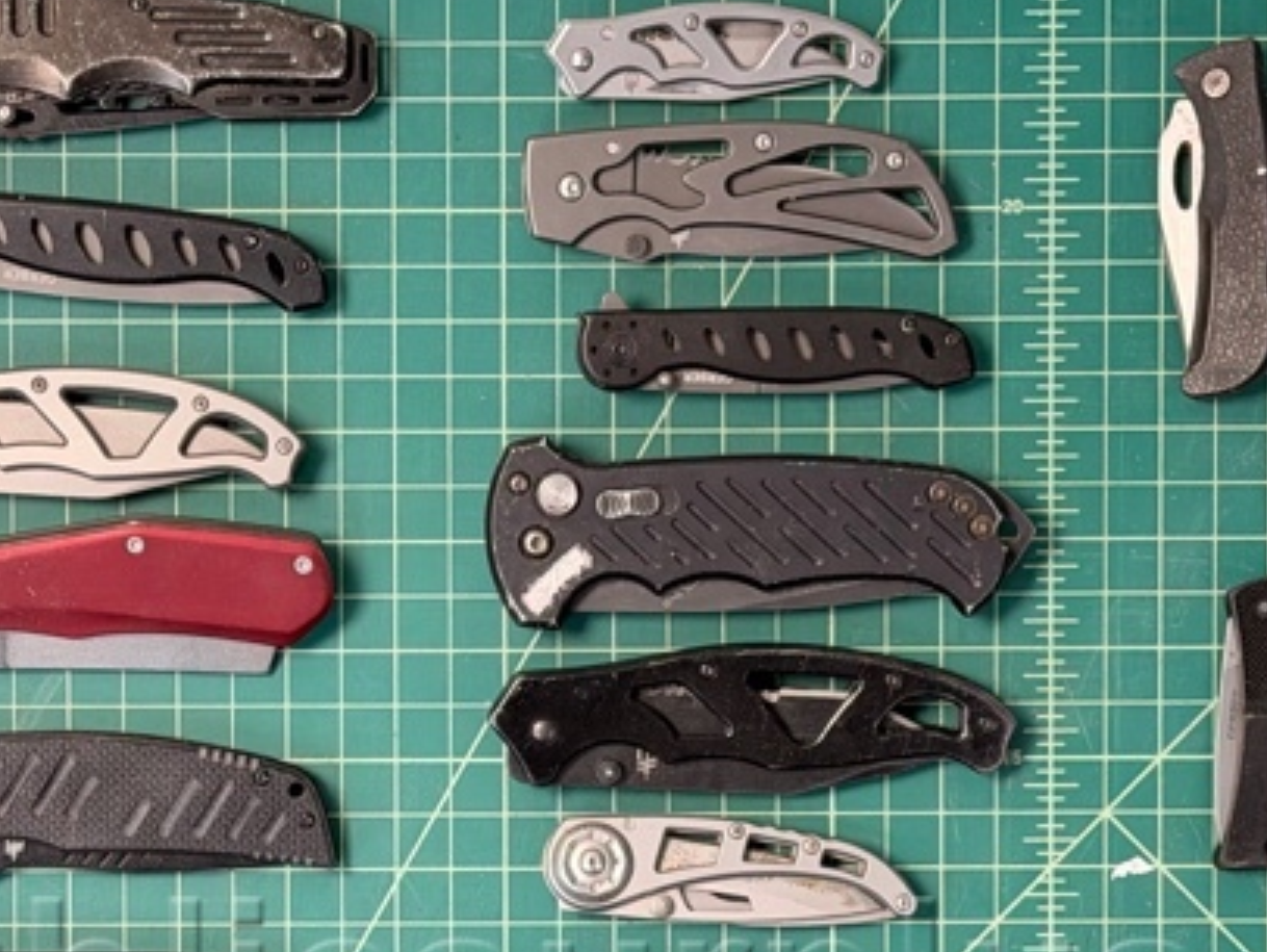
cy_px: 999
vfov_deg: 12.1
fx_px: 4431
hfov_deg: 16.2
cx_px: 446
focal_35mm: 121
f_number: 1.78
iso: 80
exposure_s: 1/120
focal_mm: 6.76
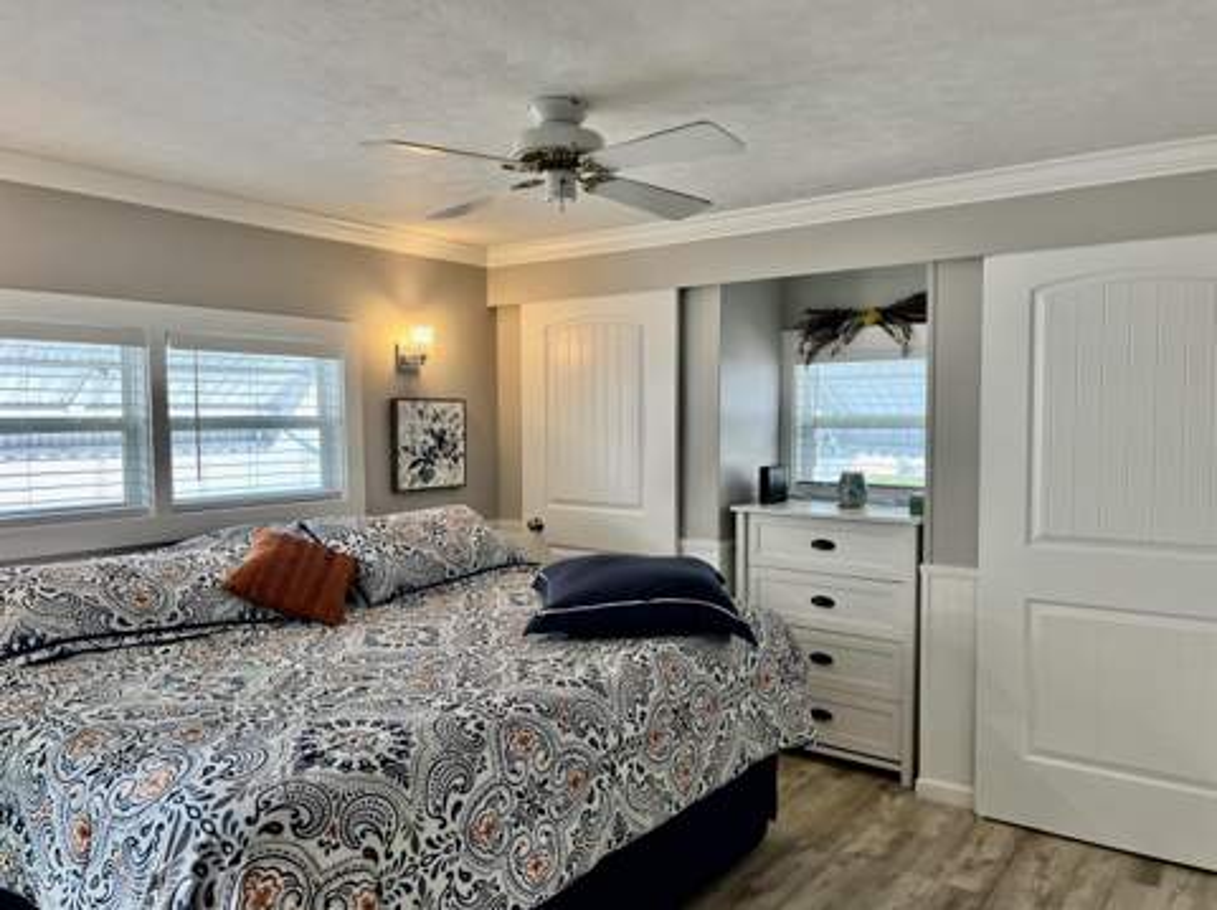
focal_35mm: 26
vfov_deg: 53.0
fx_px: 913
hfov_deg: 67.4
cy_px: 455
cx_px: 608
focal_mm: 5.7
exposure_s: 1/120
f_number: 1.5
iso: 125
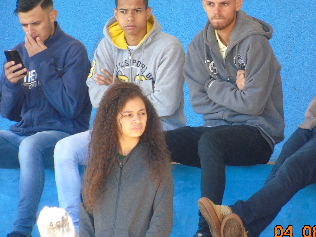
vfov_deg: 1.1
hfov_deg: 1.4
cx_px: 174
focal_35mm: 1398
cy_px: 101
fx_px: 12762
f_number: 6.2
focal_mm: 178
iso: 400
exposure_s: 1/100
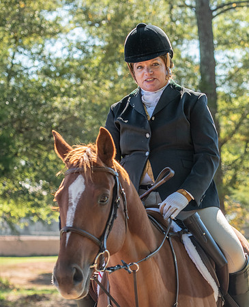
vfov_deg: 9.9
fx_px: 1776
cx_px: 185
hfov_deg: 8.0
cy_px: 229
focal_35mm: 194
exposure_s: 1/250
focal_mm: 82
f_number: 4.5
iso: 280
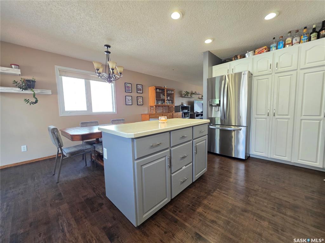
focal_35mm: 13
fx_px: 122
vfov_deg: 89.9
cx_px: 162
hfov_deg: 106.2
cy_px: 122
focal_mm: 2.2
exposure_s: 1/120
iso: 200
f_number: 1.9
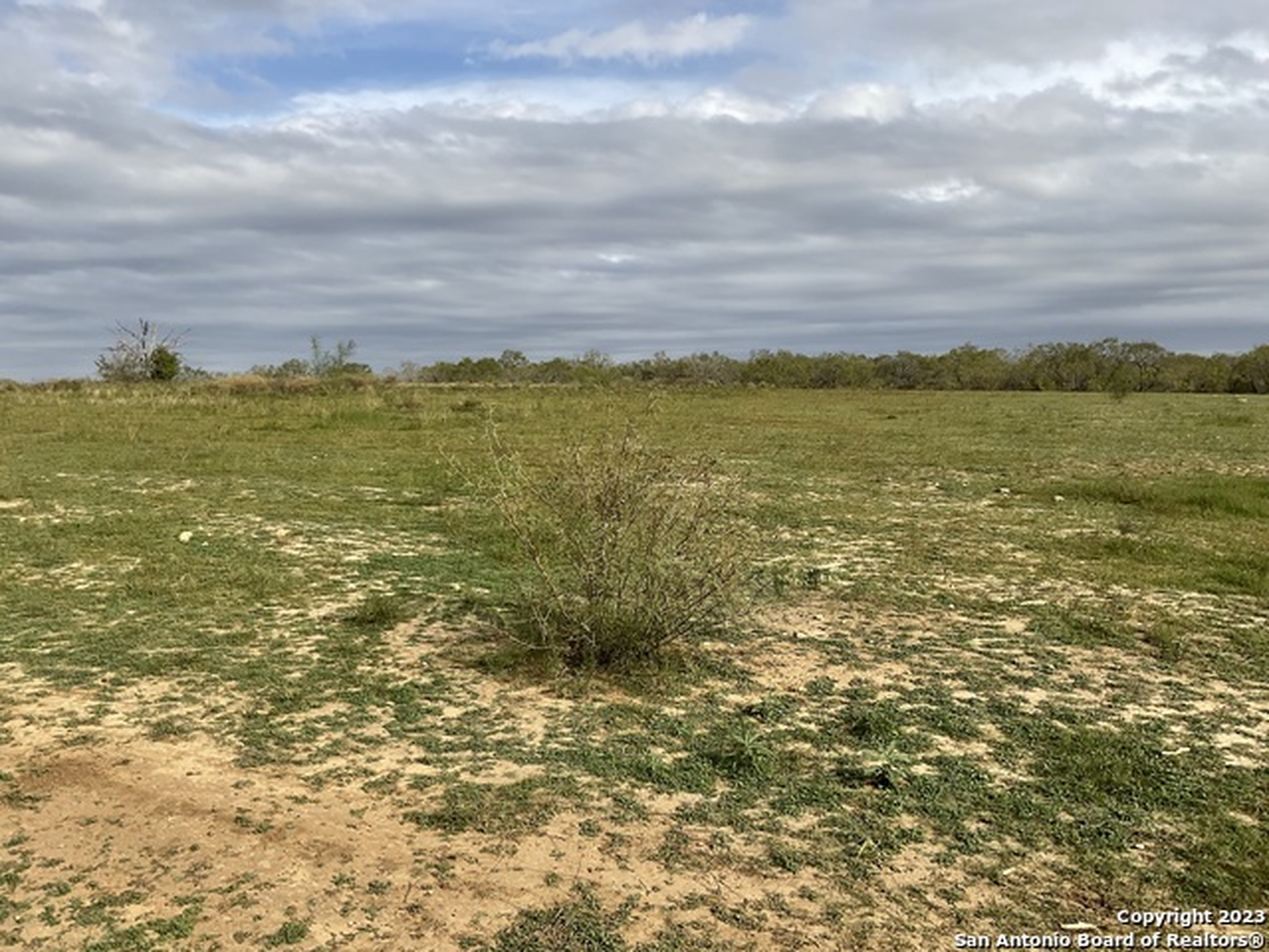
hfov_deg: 61.7
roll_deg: +1.0
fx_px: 1063
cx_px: 634
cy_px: 476
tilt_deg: -4.7
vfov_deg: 48.2
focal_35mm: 29
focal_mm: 3
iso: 16
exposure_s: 1/2227
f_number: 1.8
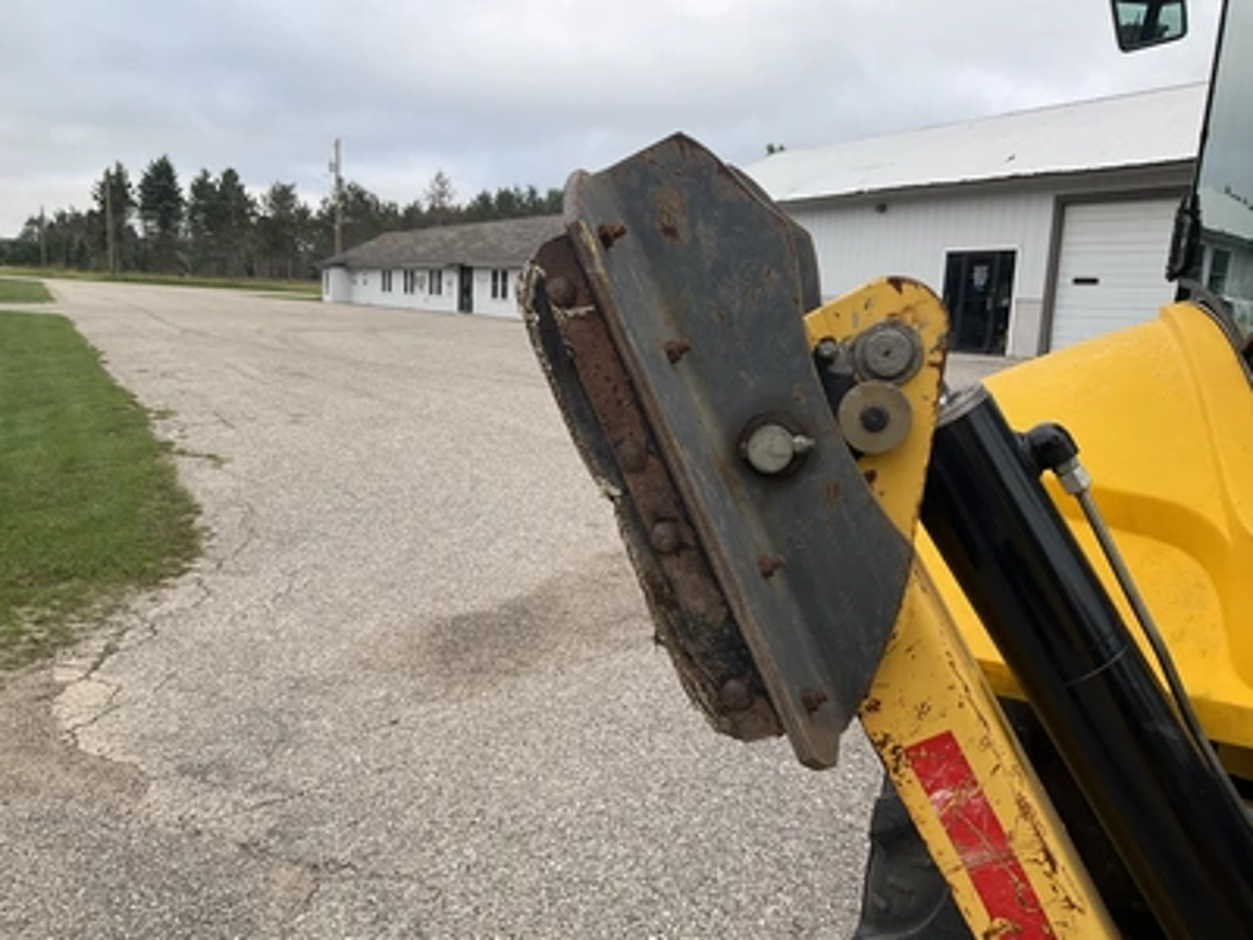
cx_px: 626
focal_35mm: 29
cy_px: 470
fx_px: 1050
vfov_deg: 48.2
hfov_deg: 61.7
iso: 25
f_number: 1.8
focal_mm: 3
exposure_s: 1/504
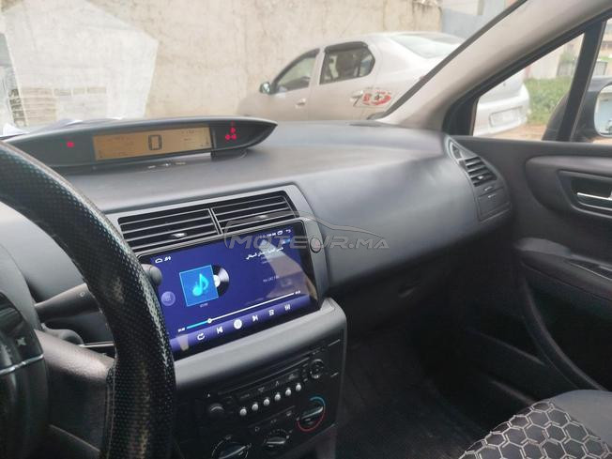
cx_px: 306
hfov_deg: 71.6
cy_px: 230
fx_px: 424
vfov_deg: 56.8
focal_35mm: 24
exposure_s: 1/33
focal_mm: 5.31
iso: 64
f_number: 1.7
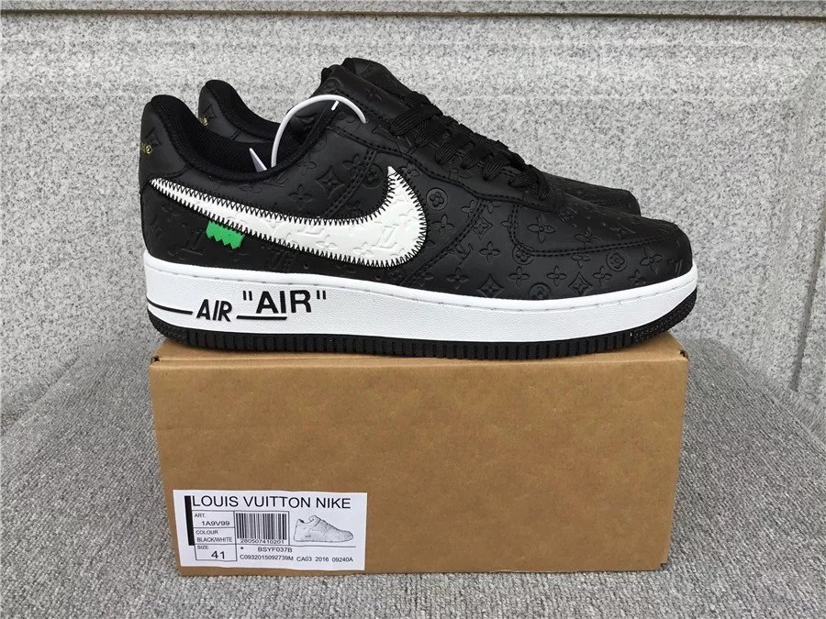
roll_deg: +0.3
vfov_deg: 45.4
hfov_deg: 58.4
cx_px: 413
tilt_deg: -18.5
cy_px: 310
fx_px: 740
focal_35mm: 31
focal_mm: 3.3
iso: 25
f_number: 2.4
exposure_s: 1/259
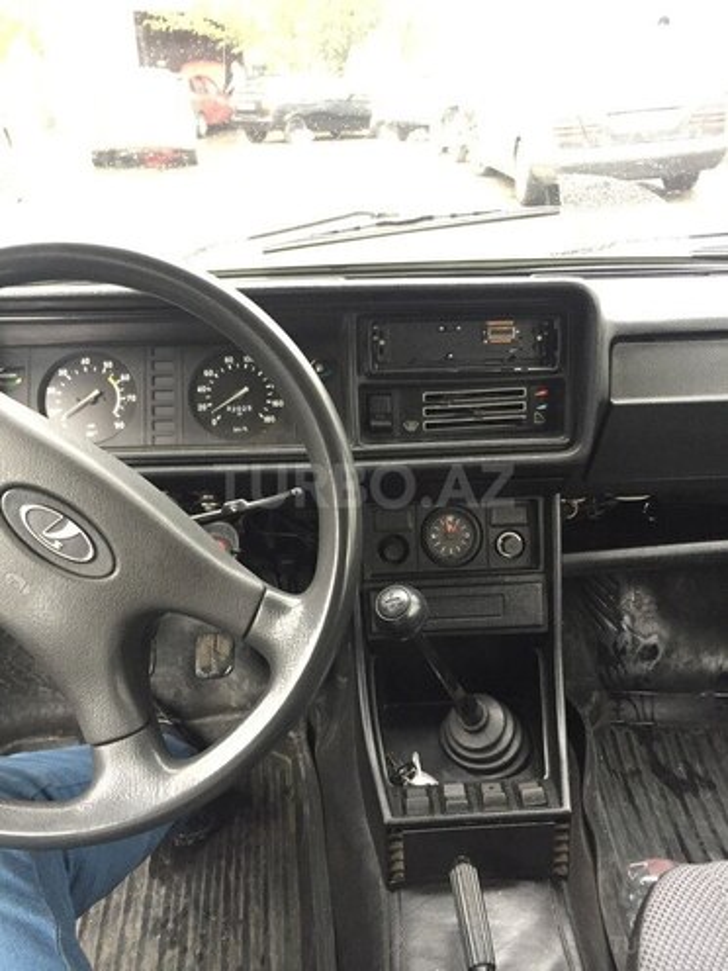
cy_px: 486
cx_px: 364
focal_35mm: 29
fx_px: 813
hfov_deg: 48.2
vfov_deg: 61.7
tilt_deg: -23.7
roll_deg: +0.3
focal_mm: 4.15
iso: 250
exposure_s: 1/33
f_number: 2.2
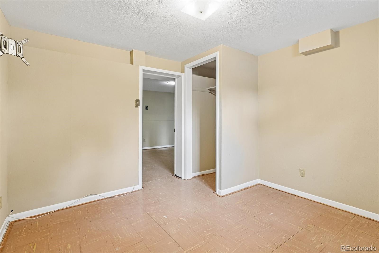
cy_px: 126
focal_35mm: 16
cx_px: 190
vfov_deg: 72.0
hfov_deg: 95.0
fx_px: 174
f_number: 8
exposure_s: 1/8
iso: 500
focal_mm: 11
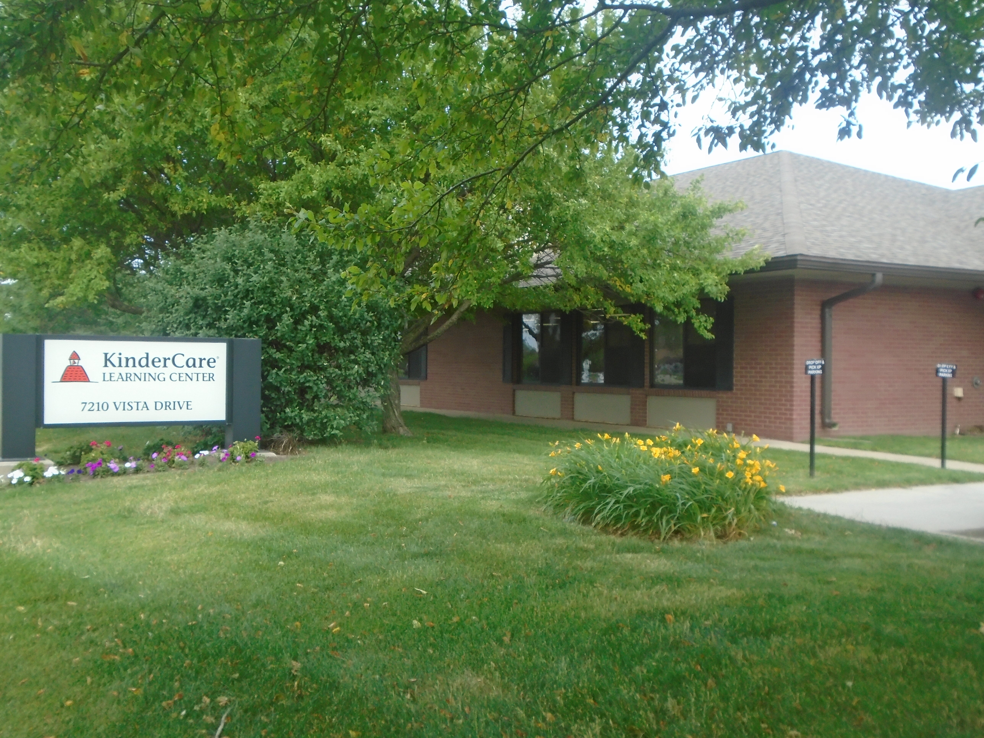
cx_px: 492
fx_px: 1023
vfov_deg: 39.7
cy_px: 369
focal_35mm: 36
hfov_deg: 51.4
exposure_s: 1/250
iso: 200
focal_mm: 6.4
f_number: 3.8
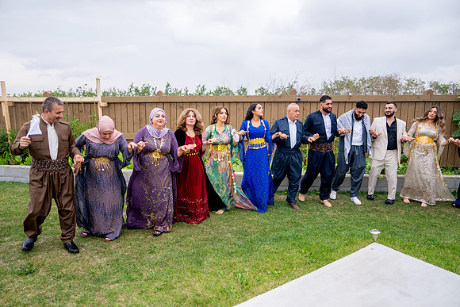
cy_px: 154
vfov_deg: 53.2
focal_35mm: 24
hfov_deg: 73.7
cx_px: 230
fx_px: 307
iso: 100
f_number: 2.8
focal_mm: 24
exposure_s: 1/400
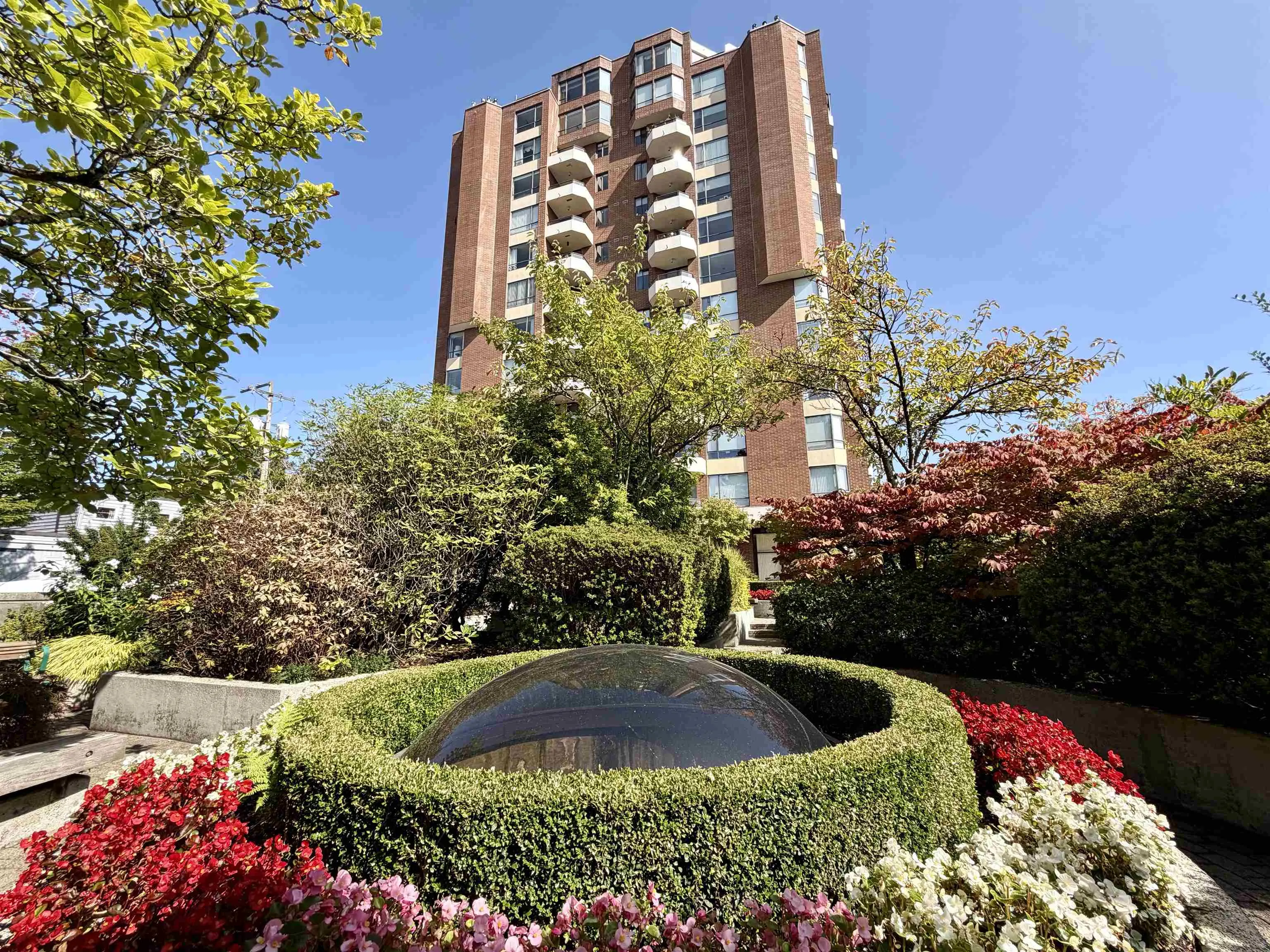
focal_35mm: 14
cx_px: 635
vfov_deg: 85.7
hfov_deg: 102.1
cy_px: 476
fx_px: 514
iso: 40
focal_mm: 2.22
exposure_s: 1/760
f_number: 2.2
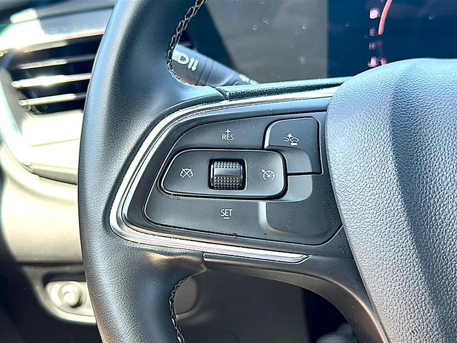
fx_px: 475
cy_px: 172
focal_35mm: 36
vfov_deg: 39.7
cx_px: 228
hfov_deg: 51.4
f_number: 1.78
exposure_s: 1/118
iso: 64
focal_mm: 6.86
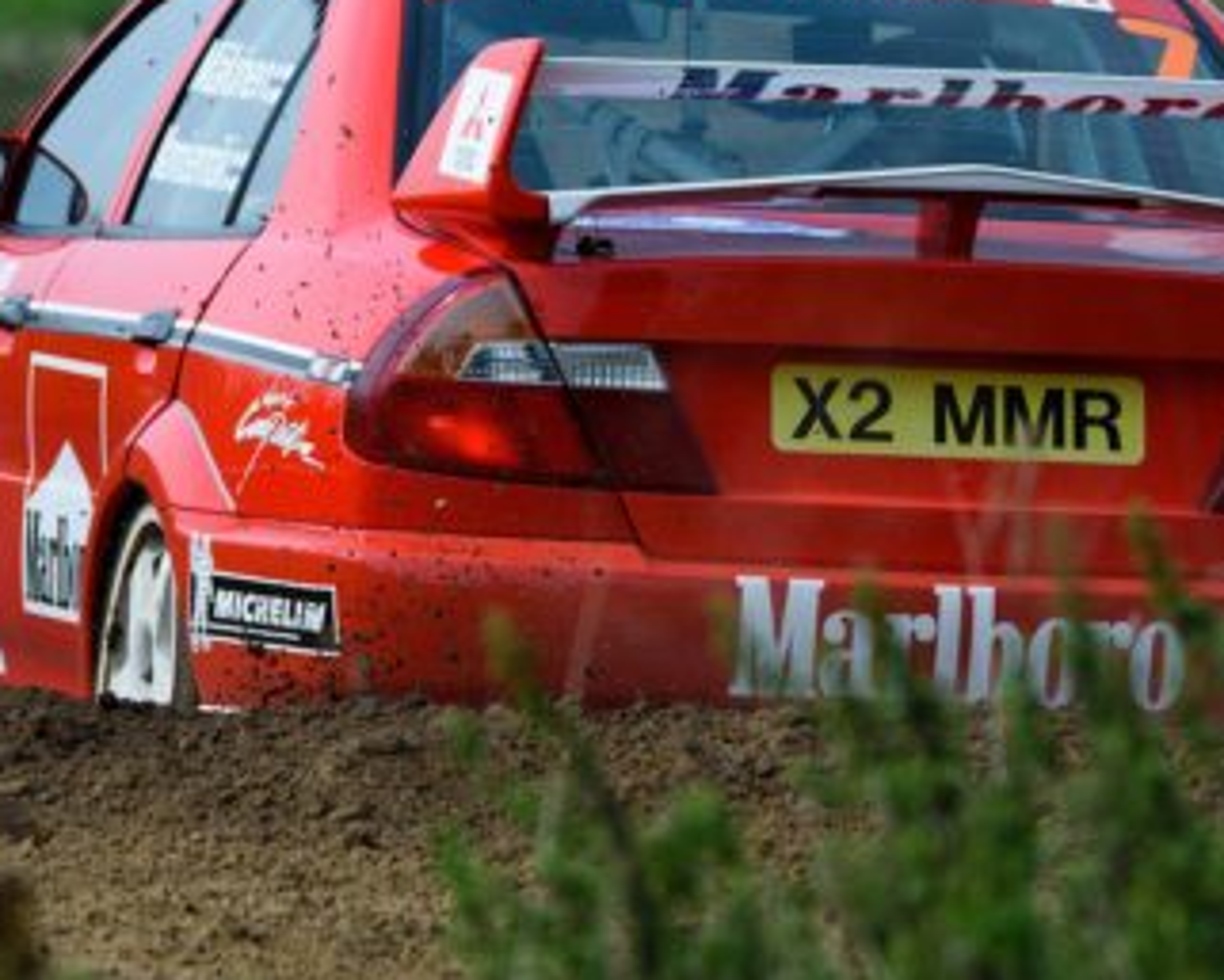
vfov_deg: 2.2
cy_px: 193
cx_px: 580
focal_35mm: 718
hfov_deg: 2.7
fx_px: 26018
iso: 400
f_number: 6.3
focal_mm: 320
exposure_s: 1/1600
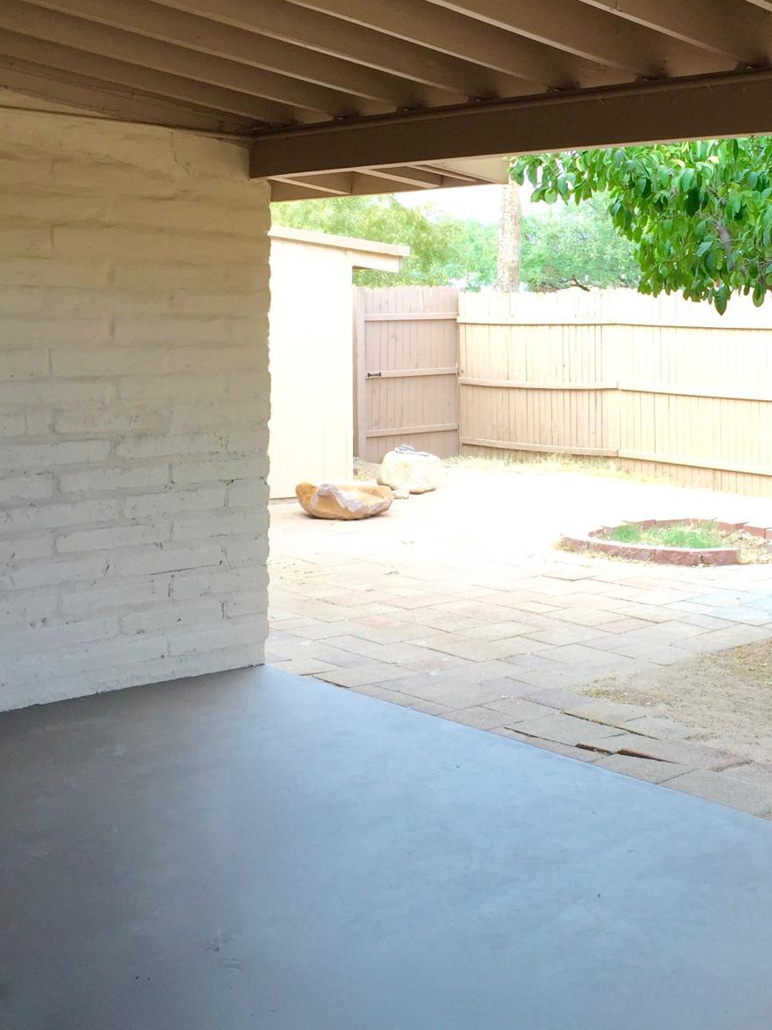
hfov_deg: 28.9
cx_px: 641
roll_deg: -0.2
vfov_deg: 38.8
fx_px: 1457
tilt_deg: -3.8
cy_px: 421
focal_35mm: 49
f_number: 2.2
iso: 32
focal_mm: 4.15
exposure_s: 1/120
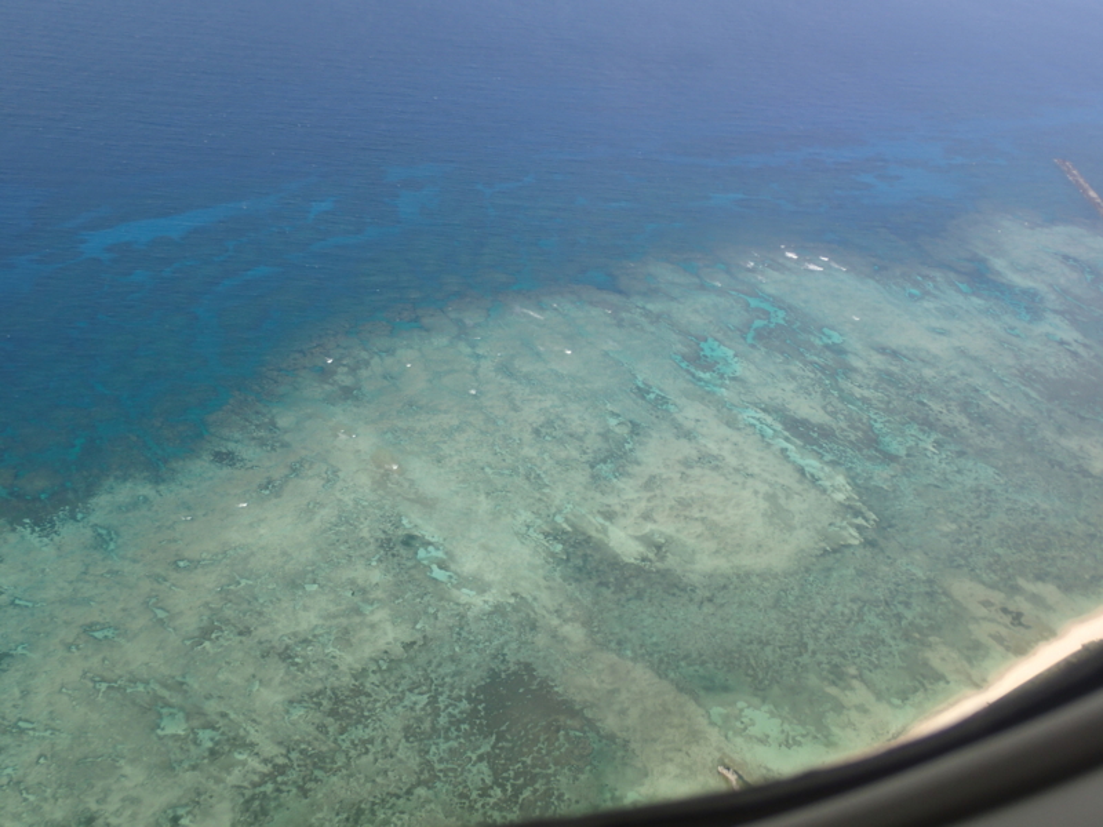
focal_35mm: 38
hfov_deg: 49.0
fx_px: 1211
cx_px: 552
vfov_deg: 37.7
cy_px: 414
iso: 100
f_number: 3.5
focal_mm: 6.86
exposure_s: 1/500
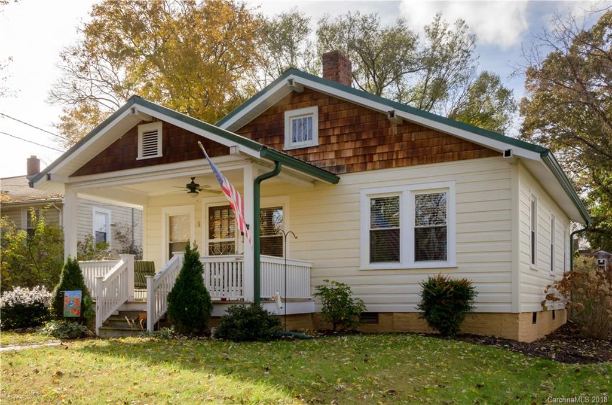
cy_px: 202
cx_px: 306
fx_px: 610
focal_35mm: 36
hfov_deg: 53.3
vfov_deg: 36.7
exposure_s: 1/160
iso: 400
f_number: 16
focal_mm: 24
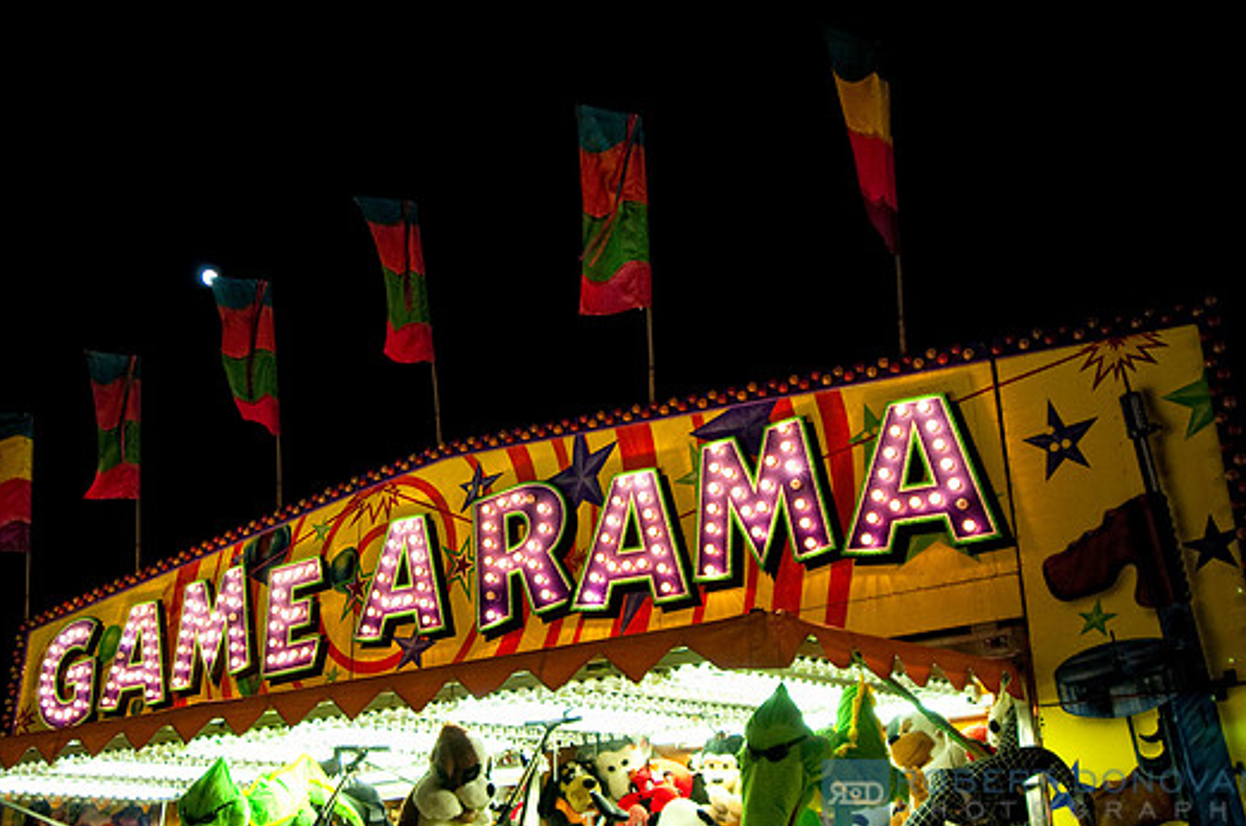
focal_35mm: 40
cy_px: 424
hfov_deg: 48.5
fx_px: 1382
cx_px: 602
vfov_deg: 33.3
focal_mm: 24
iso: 400
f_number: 4
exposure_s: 1/25
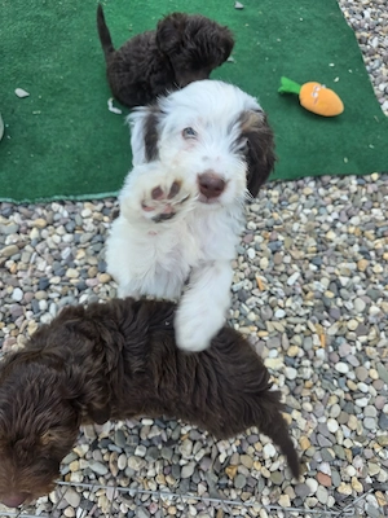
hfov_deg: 58.9
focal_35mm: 23
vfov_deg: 73.9
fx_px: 344
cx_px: 194
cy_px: 259
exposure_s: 1/182
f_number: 1.7
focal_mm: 6.3
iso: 50
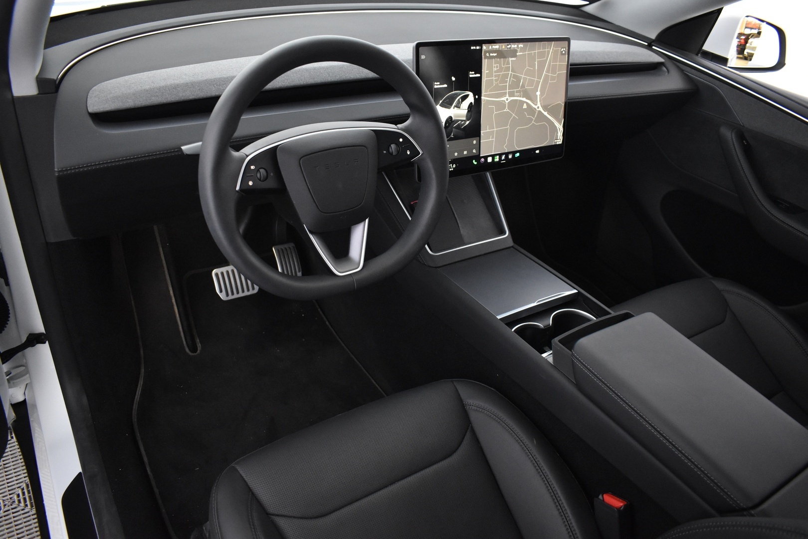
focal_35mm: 27
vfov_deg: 47.9
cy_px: 270
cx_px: 404
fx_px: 606
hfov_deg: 67.4
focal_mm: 18
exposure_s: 1/30
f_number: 3.5
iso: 2800
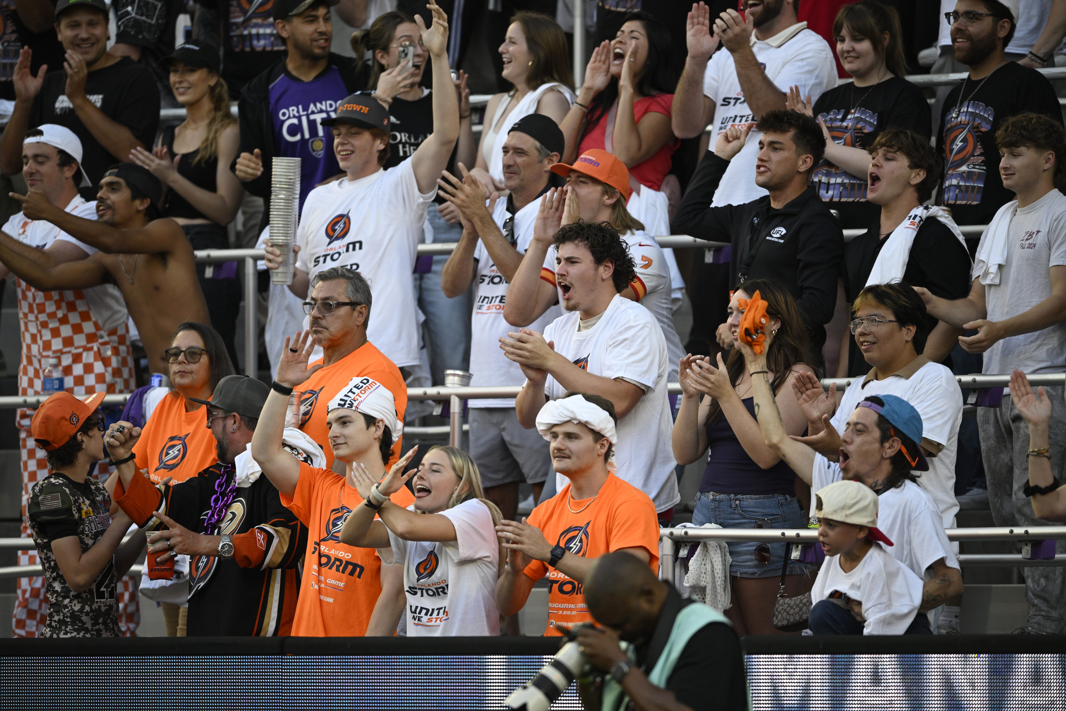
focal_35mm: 400
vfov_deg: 3.4
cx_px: 533
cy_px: 356
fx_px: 11843
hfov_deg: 5.2
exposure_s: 1/1600
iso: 1000
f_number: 2.8
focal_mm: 400
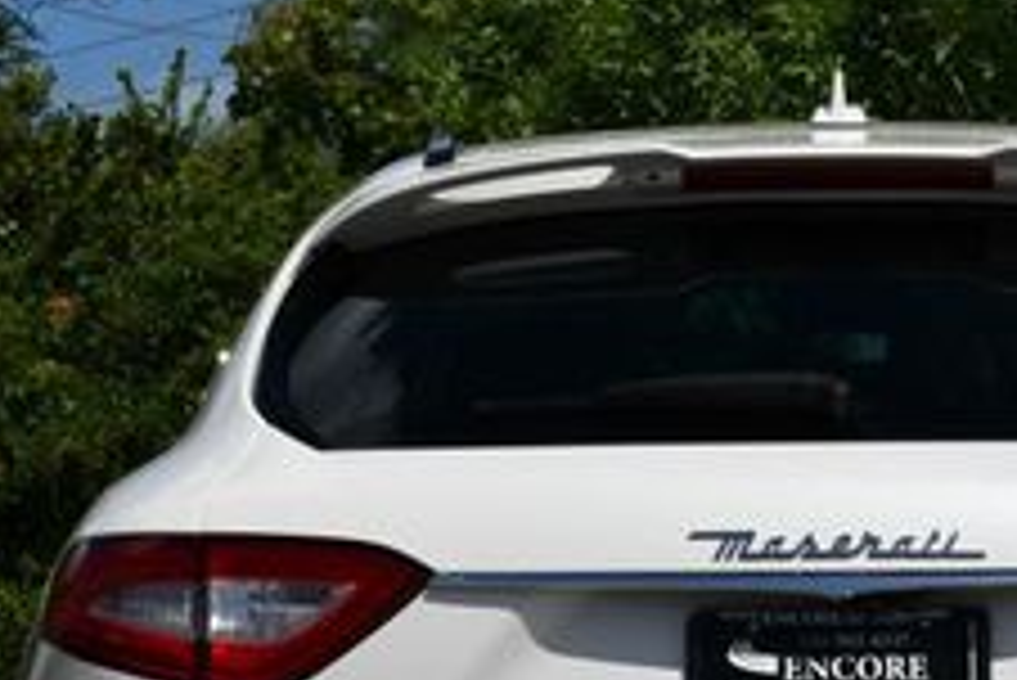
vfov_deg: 7.6
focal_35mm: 181
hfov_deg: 11.3
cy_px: 721
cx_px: 896
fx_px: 5116
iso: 100
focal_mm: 32
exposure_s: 1/400
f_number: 10
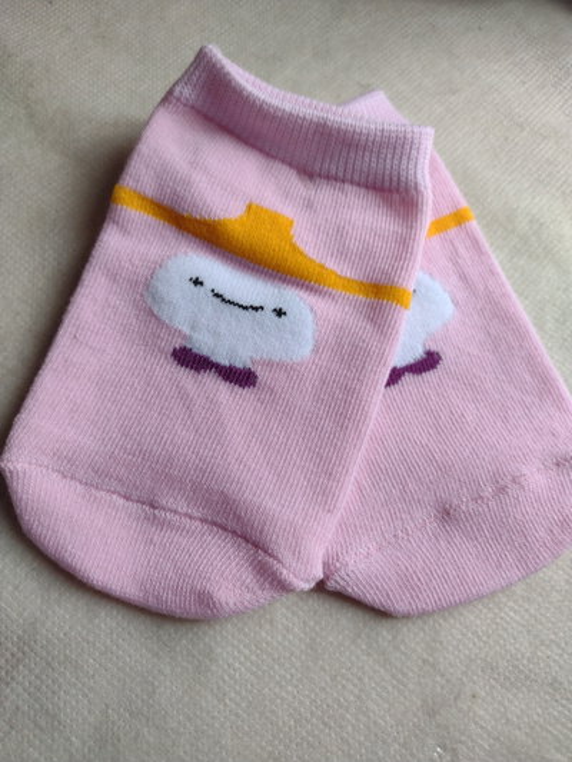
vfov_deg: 65.3
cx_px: 286
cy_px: 381
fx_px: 595
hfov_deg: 51.4
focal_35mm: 27
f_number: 1.7
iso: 166
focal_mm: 4.71
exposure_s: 1/50
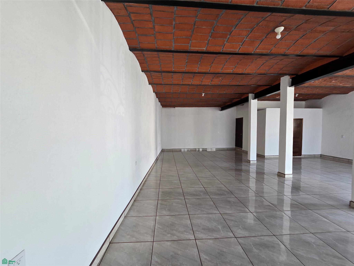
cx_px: 177
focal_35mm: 13
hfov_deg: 106.2
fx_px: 133
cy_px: 133
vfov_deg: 89.9
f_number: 2.2
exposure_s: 1/100
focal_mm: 2.2
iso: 200
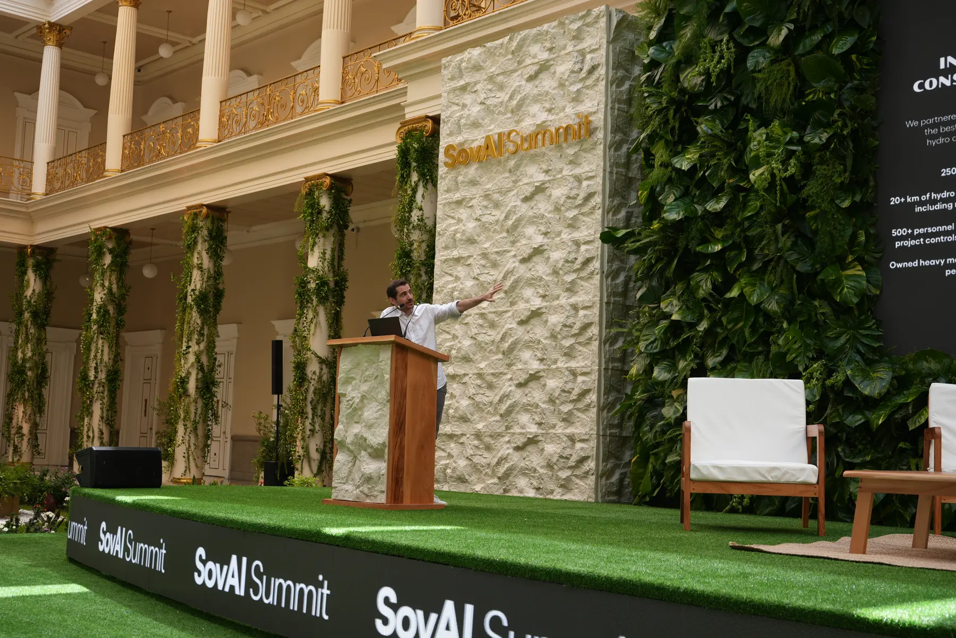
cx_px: 478
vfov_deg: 30.5
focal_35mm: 44
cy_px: 319
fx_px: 1168
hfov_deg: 44.5
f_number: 5.6
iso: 100
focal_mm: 44
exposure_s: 1/80
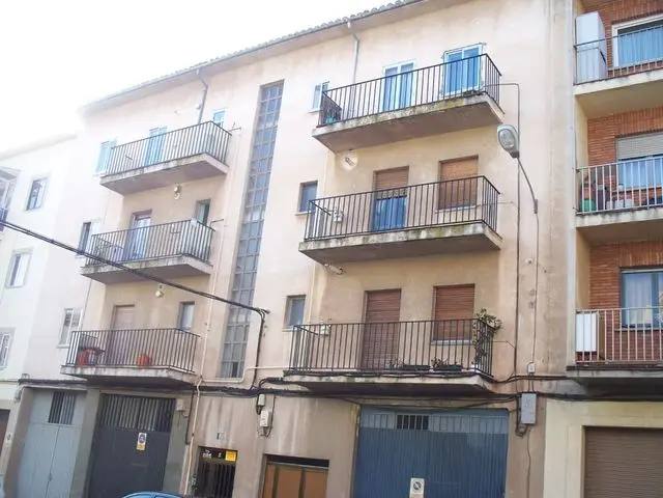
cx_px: 332
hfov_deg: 51.4
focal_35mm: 36
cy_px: 249
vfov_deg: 39.7
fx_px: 690
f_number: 2.8
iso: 80
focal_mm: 7.54
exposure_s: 1/200
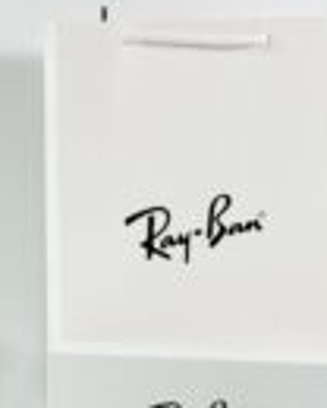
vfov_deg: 13.4
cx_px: -110
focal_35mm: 144
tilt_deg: -4.8
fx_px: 1742
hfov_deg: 10.5
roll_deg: -0.2
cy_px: 185
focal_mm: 6.86
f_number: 1.78
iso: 50
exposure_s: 1/100
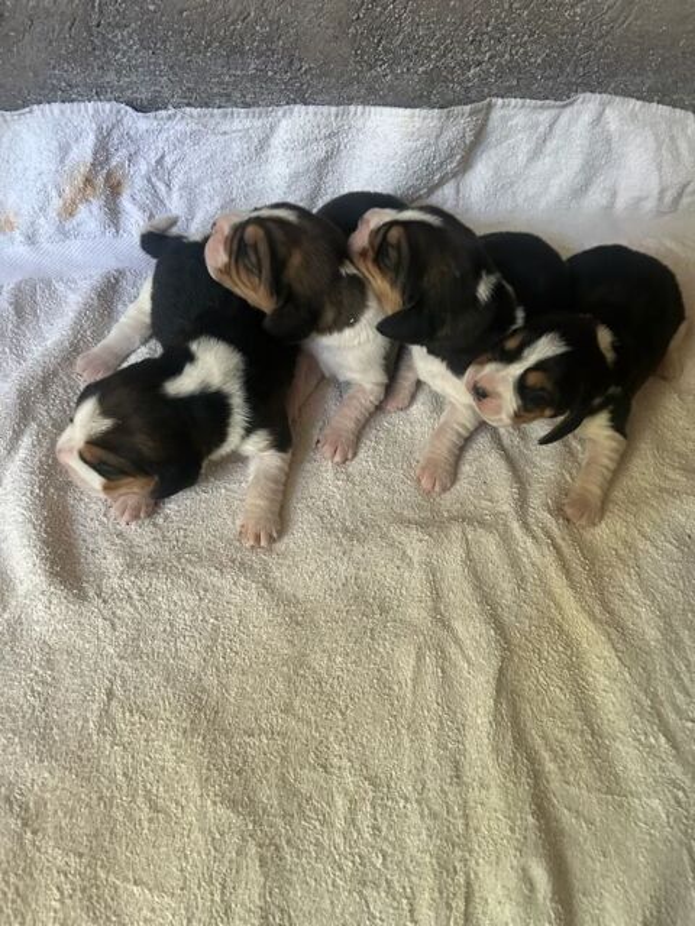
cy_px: 463
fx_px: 696
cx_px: 348
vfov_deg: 67.3
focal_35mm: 26
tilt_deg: -58.9
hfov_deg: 53.1
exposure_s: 1/50
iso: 500
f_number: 1.5
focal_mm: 5.7
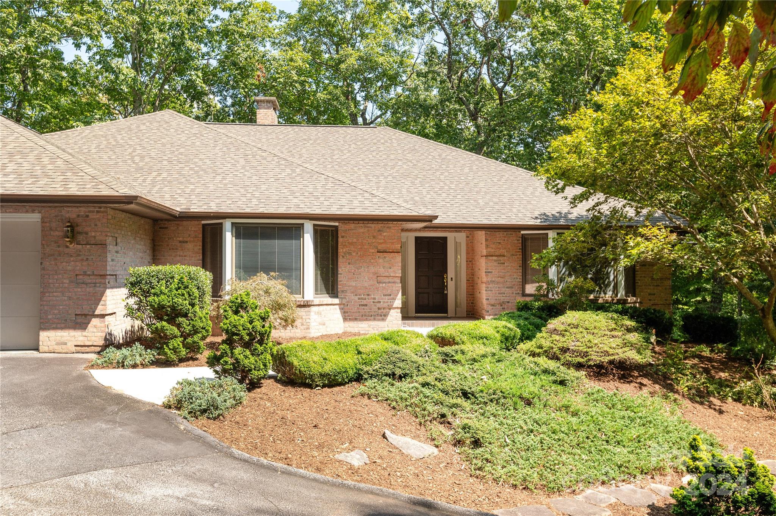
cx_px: 388
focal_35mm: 30
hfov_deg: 62.0
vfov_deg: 43.5
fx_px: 646
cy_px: 258
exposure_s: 1/640
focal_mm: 30
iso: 320
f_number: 7.1
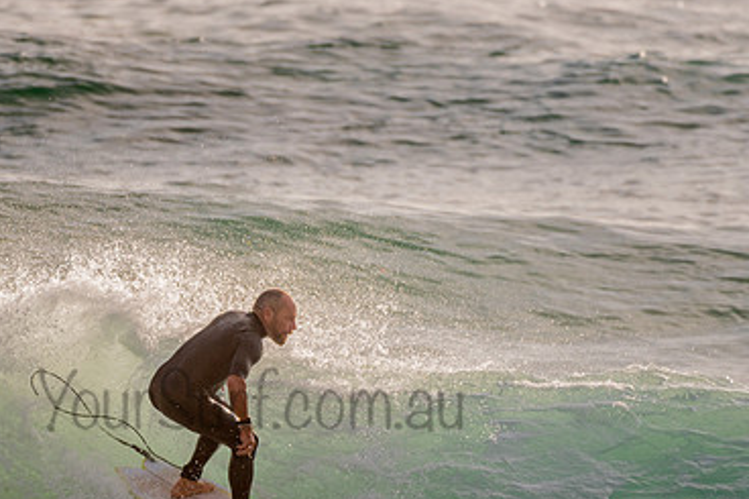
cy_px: 370
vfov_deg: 1.4
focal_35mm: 967
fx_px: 20109
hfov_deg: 2.1
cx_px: 234
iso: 140
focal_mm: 500
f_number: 5.6
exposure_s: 1/2000
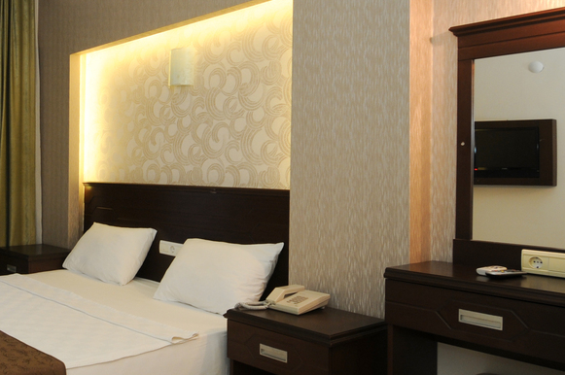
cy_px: 159
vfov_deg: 37.7
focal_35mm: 35
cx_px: 44
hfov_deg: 48.1
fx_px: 549
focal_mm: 10
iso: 200
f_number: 5.6
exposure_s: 1/3
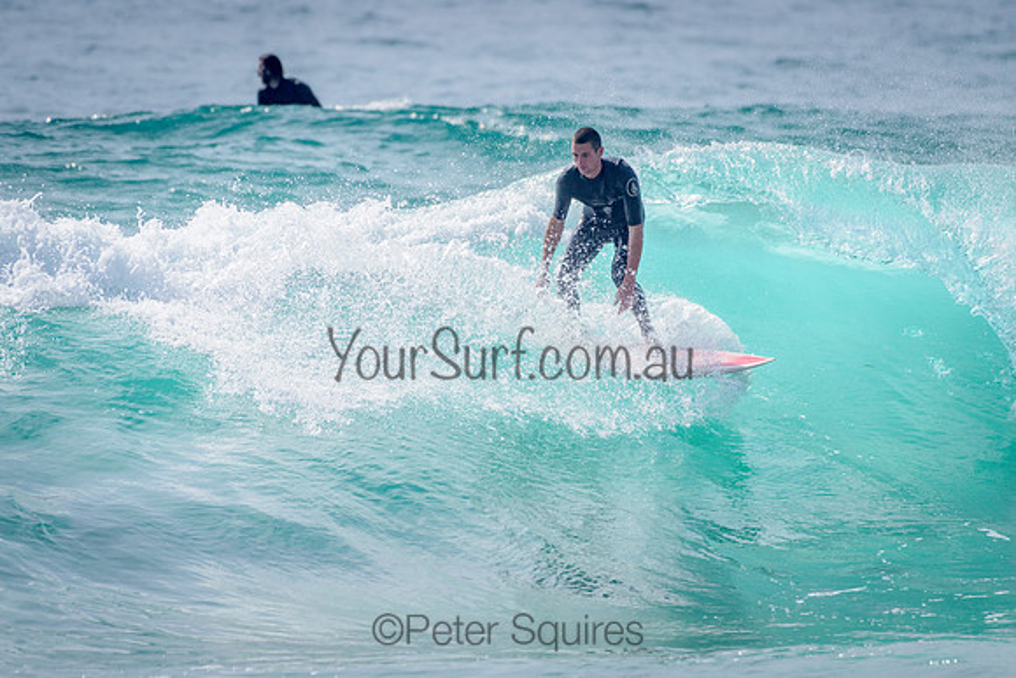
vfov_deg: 2.2
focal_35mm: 613
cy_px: 333
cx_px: 550
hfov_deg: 3.4
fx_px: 17303
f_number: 5.6
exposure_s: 1/2000
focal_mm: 500
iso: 125
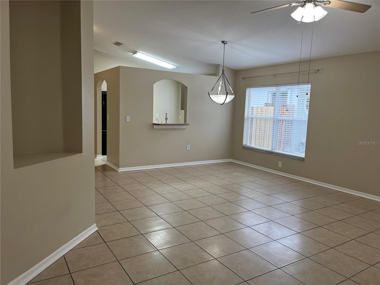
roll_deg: -2.0
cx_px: 190
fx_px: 285
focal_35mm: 26
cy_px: 142
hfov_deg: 67.3
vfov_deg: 53.1
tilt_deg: -6.3
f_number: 1.6
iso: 100
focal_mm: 5.1
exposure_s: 1/120
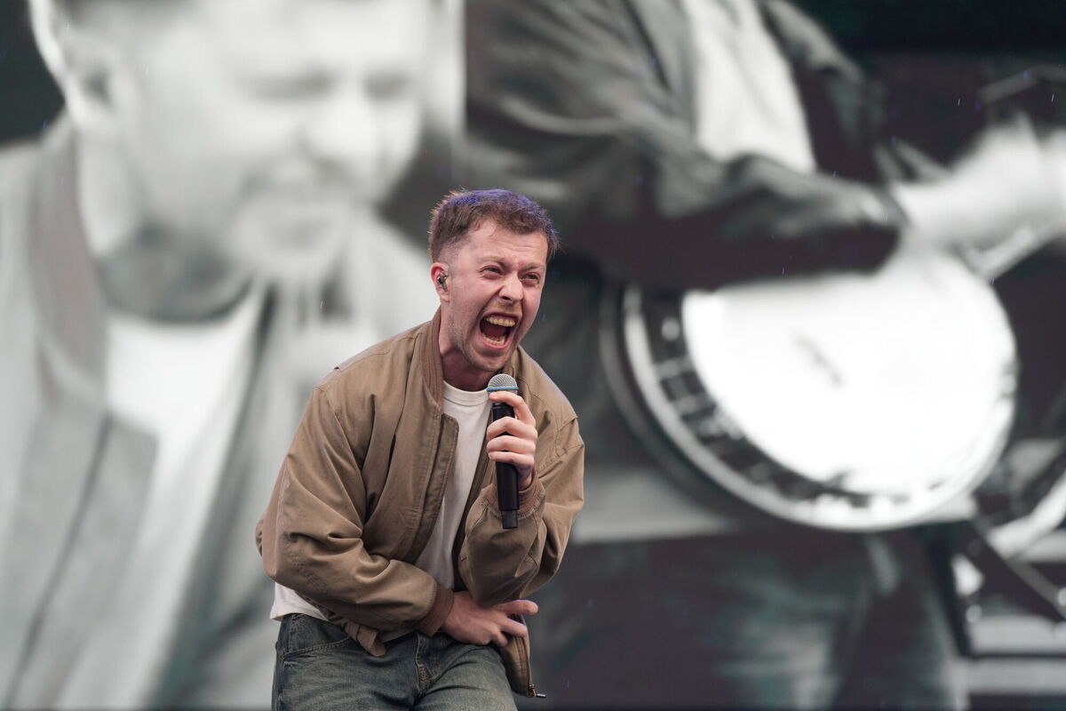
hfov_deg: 17.3
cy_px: 356
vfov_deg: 11.6
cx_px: 533
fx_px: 3494
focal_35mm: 118
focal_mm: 118
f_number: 2.8
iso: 800
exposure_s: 1/500
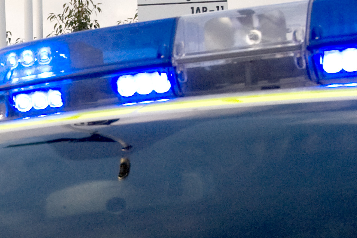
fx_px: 2022
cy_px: 218
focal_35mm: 204
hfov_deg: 9.7
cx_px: -222
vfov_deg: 6.7
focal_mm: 38
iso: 1000
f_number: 11
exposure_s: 1/500
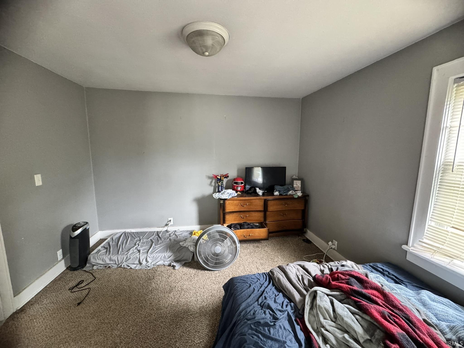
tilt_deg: -8.3
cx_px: 232
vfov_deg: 85.7
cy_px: 174
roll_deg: -0.7
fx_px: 188
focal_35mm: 14
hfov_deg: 102.1
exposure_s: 1/60
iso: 1000
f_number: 2.2
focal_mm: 2.22
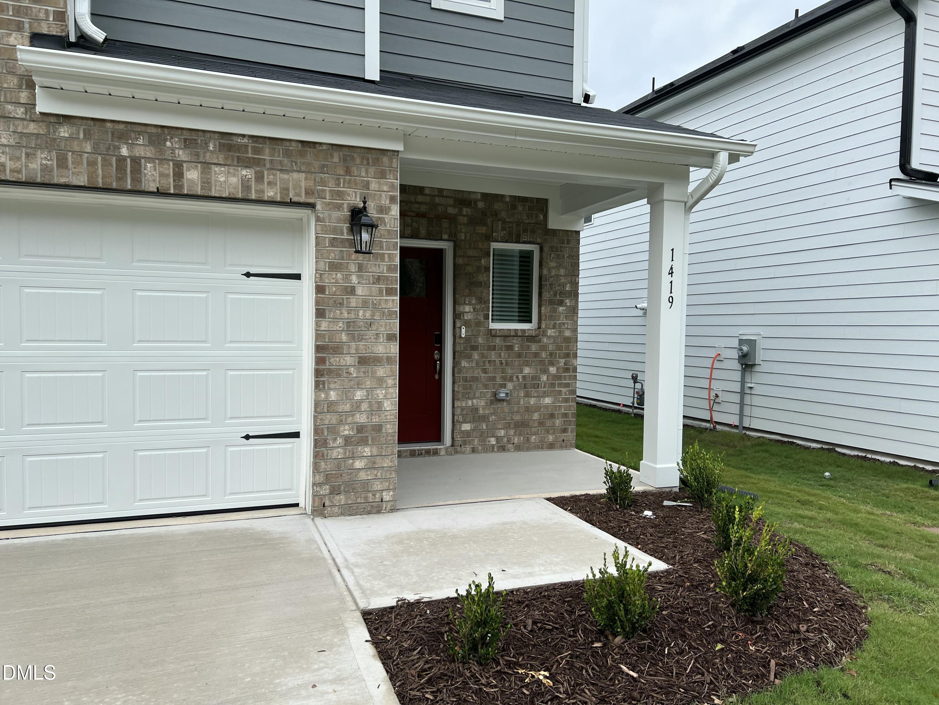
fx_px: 705
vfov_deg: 53.1
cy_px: 352
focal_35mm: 26
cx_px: 470
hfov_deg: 67.3
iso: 50
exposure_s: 1/1068
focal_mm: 5.7
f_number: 1.5
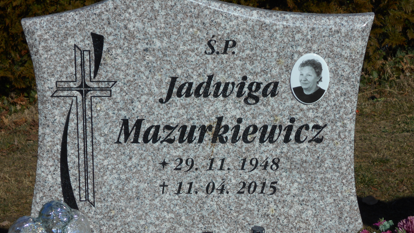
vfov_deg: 11.2
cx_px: 207
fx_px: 1186
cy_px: 149
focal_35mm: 108
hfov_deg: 19.8
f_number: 5.5
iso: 80
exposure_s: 1/800
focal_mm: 17.6
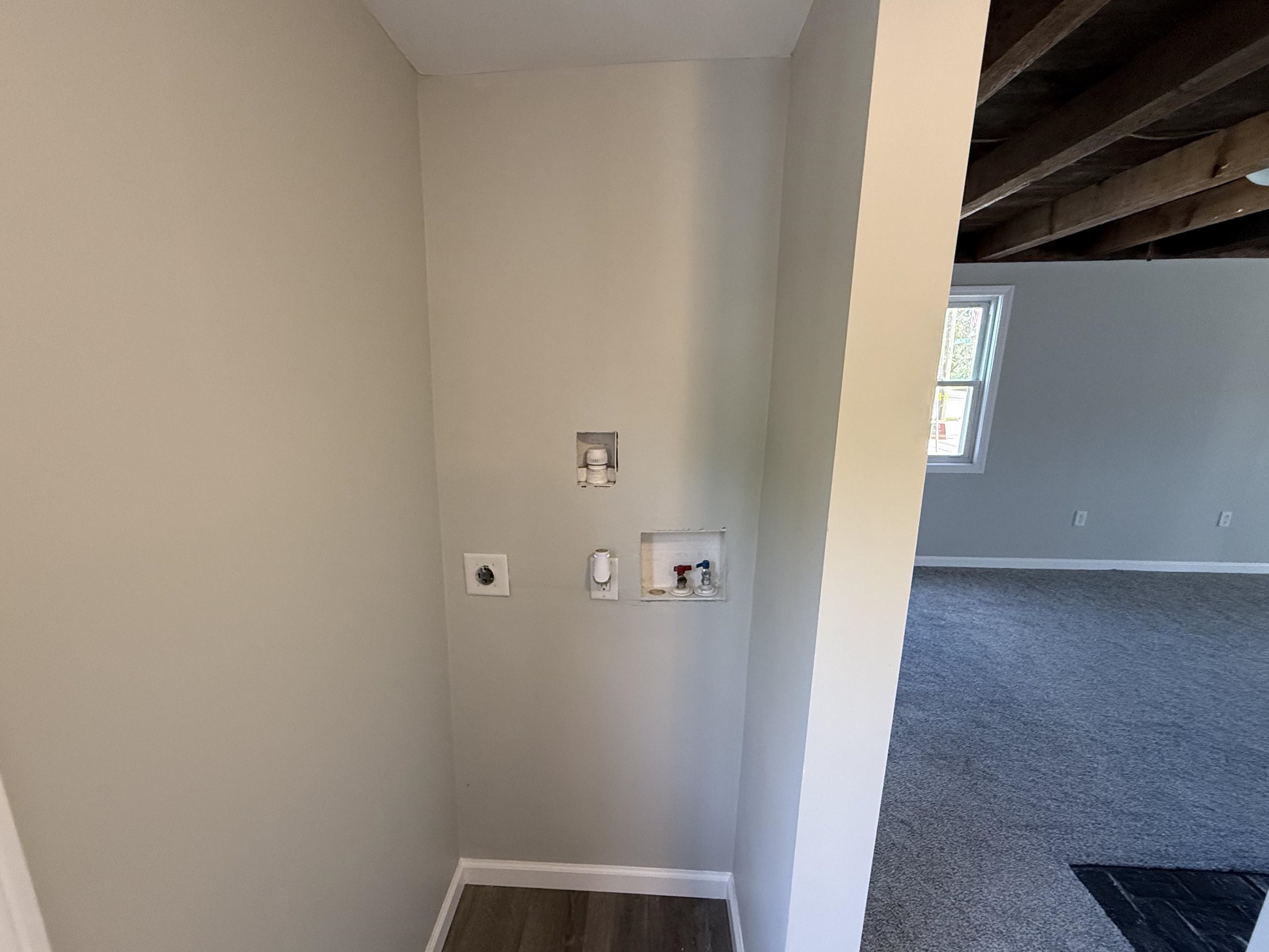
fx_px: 587
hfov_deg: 94.5
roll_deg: +0.0
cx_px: 617
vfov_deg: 78.0
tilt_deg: -14.3
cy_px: 511
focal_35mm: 16
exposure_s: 1/120
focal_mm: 2.22
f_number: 2.2
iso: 500
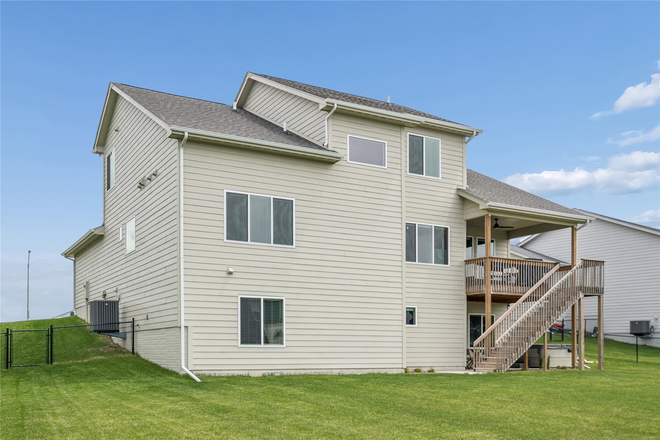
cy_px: 220
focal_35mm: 35
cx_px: 330
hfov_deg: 54.4
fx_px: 642
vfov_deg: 37.9
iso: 400
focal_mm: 35
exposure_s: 1/1250
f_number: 9
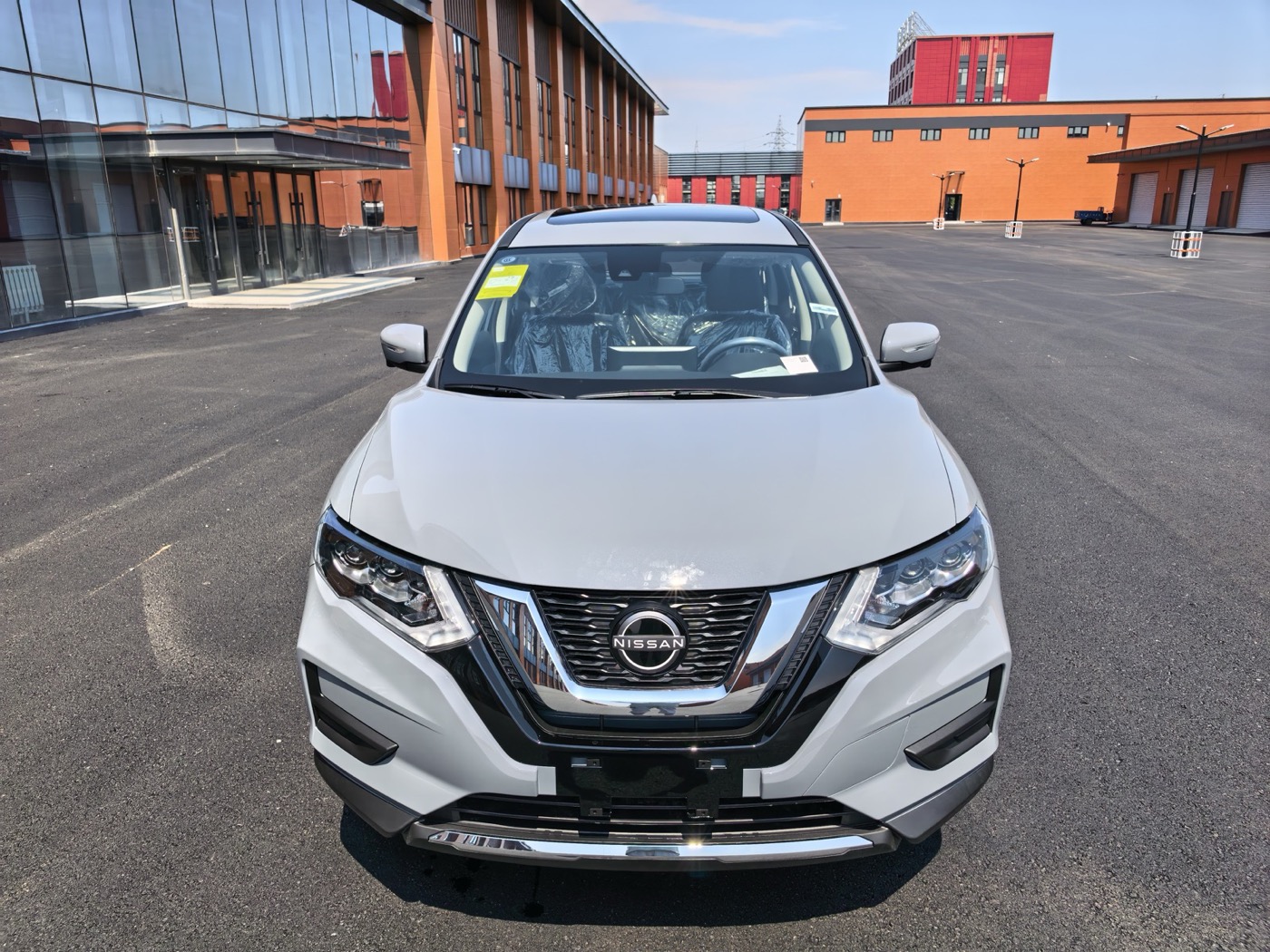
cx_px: 635
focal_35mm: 24
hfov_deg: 71.6
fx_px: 881
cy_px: 476
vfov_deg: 56.8
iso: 50
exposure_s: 1/6623
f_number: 2
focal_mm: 5.75
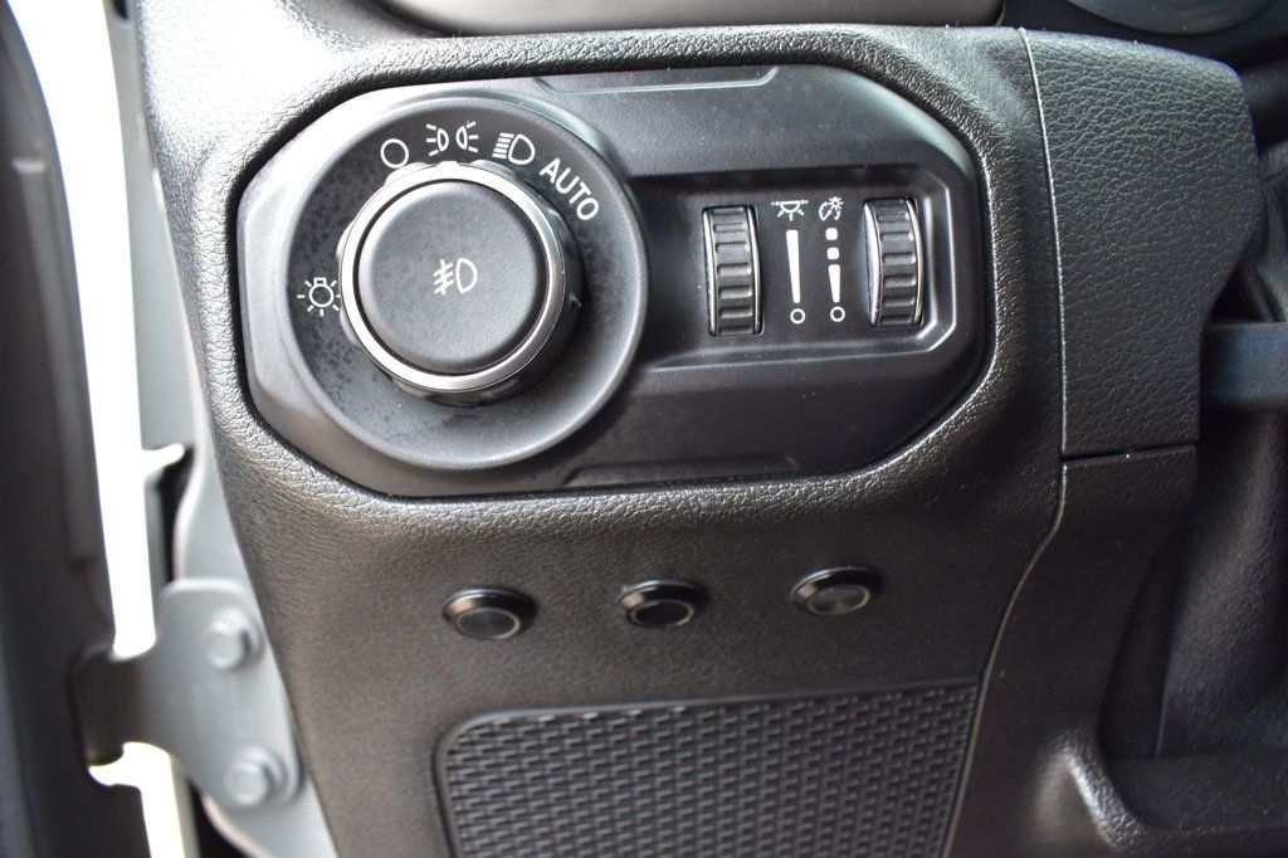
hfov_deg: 67.4
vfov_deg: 47.9
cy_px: 429
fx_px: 966
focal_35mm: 27
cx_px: 644
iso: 720
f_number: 6.3
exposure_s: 1/15
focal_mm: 18
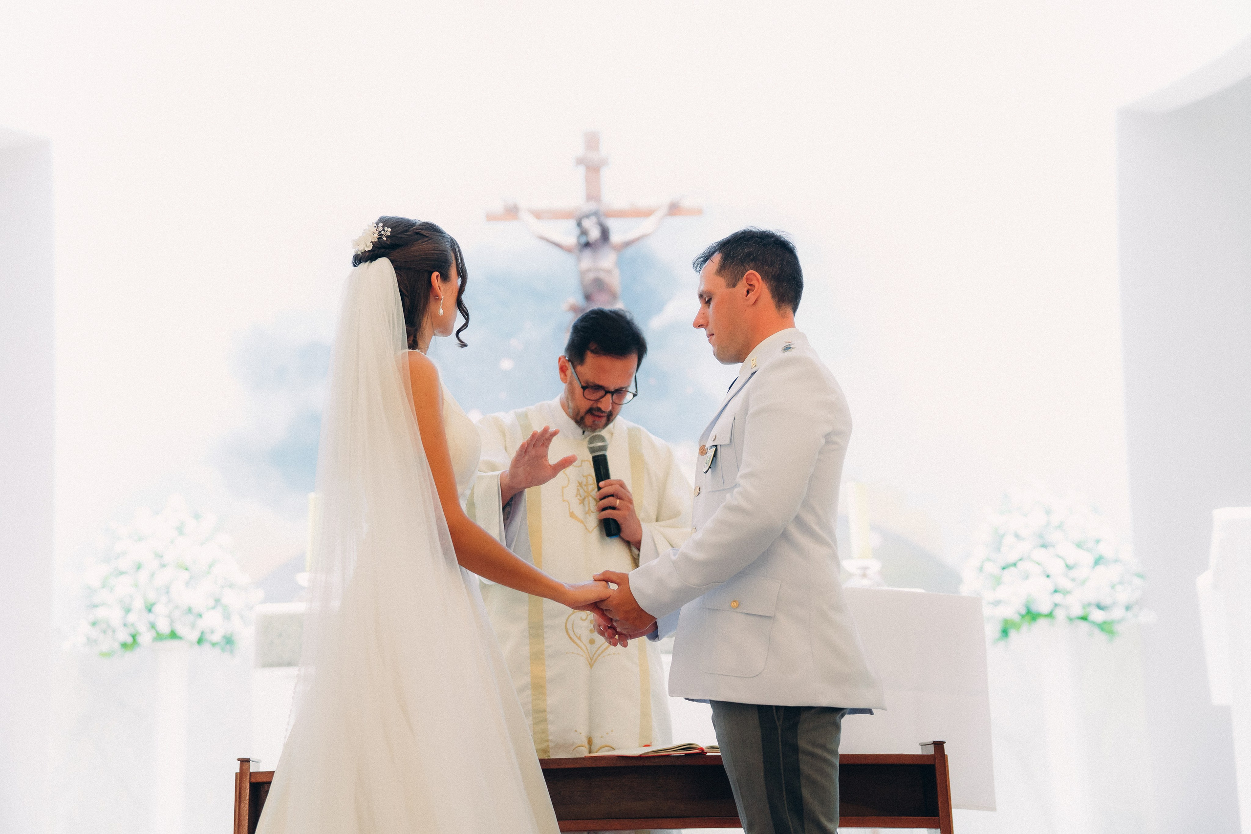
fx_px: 2432
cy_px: 417
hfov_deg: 28.8
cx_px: 626
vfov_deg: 19.5
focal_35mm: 70
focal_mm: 70
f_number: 2.8
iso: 2000
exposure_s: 1/1600
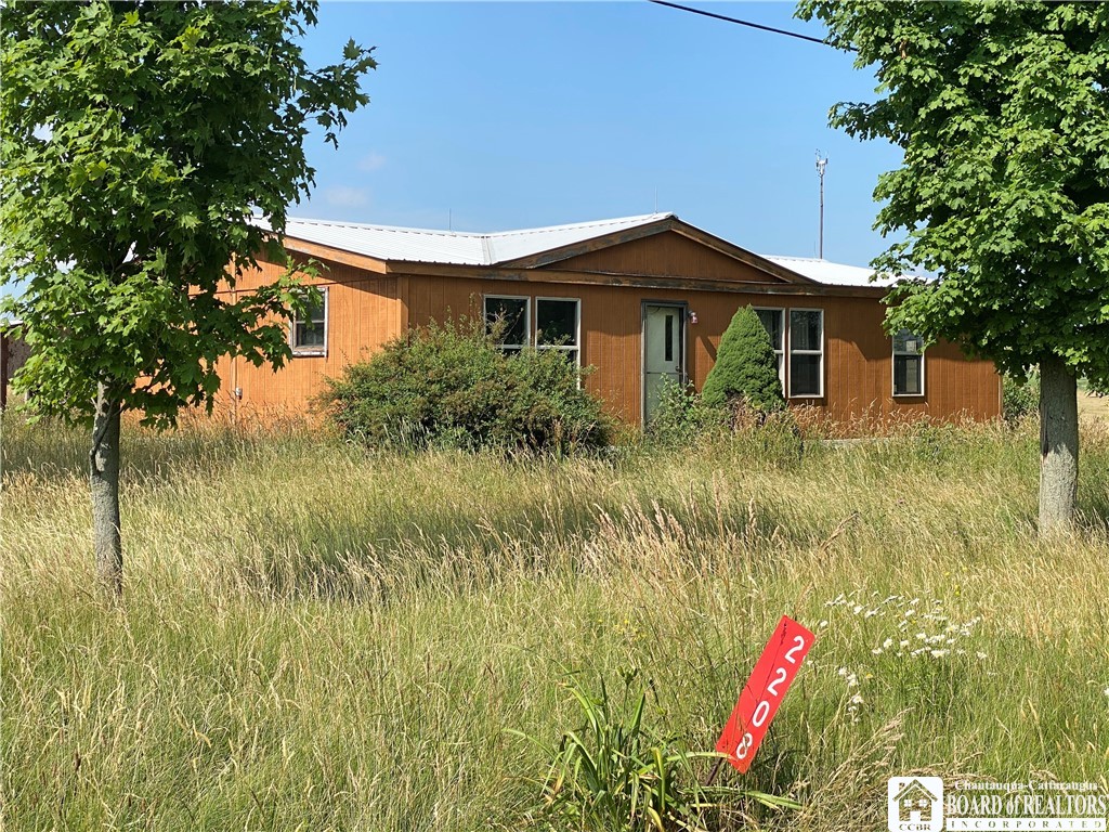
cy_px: 416
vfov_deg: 28.0
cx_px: 554
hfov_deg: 36.8
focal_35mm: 52
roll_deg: -0.1
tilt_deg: -1.8
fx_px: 1666
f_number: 2
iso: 20
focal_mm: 6
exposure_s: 1/1261
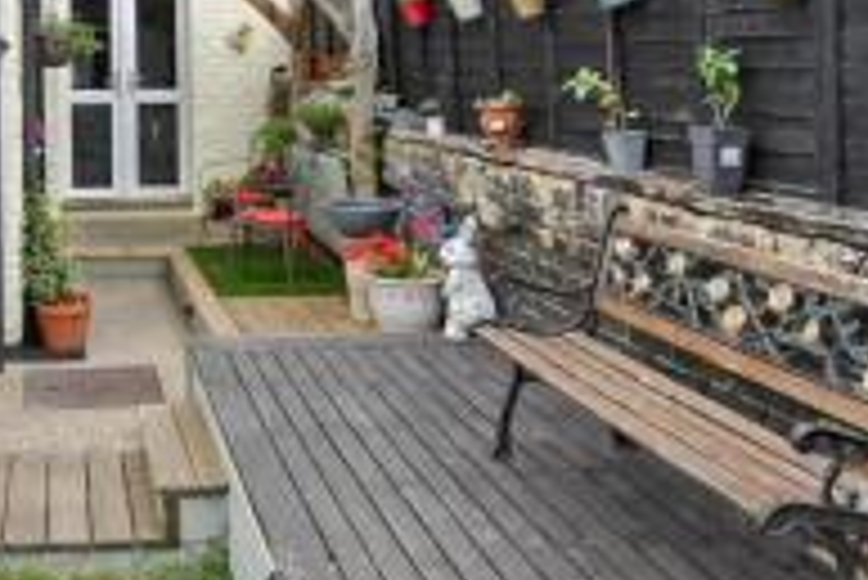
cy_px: 25
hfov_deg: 46.7
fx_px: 893
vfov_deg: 33.5
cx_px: 85
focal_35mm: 37
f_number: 8
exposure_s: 1/1250
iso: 2000
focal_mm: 10
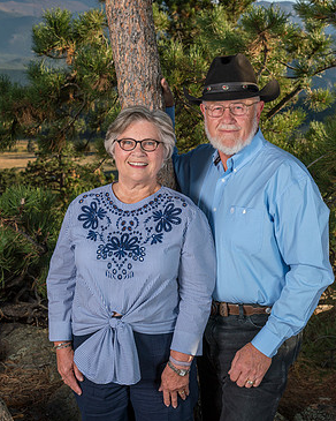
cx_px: 168
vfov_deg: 36.0
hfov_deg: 29.1
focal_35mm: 52
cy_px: 196
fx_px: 646
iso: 100
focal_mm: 45
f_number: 8
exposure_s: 1/250
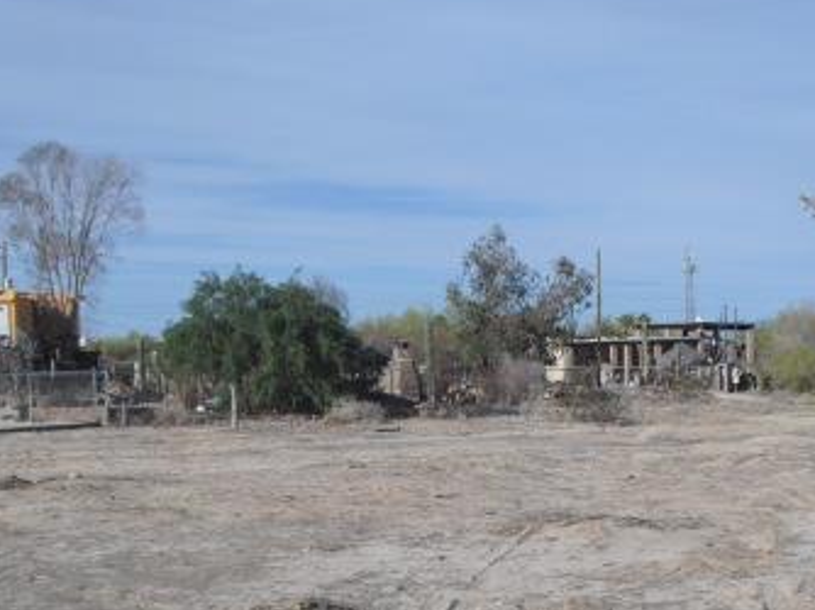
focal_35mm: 69
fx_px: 1623
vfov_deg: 21.0
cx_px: 447
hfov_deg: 28.2
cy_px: 510
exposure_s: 1/200
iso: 64
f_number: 7.8
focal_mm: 6.3
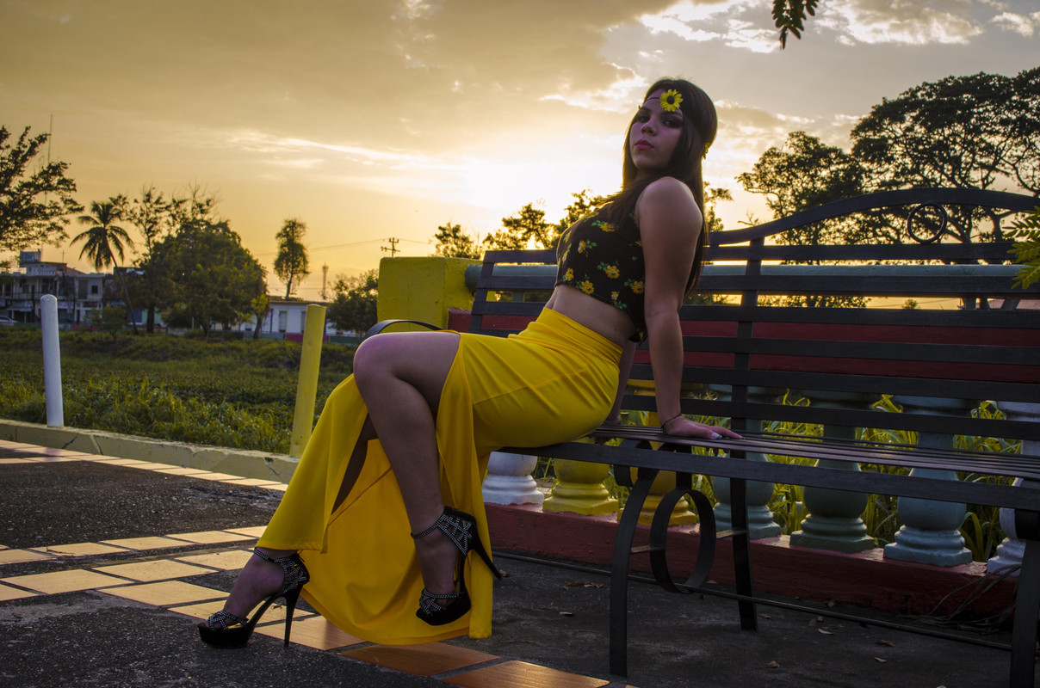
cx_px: 520
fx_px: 1254
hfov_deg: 45.0
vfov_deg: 30.7
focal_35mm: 44
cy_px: 344
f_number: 8
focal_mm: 29
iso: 100
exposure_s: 1/40
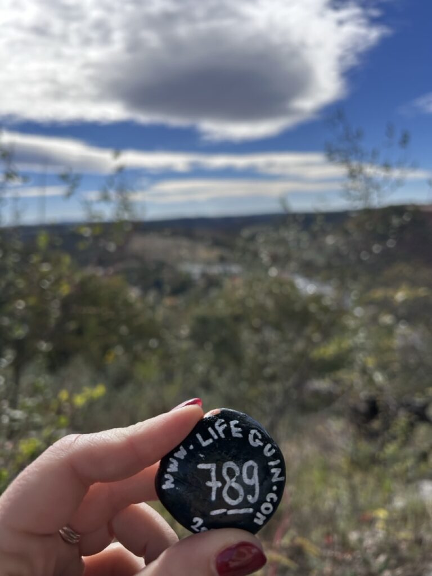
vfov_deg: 67.3
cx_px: 216
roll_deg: +3.2
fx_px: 433
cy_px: 288
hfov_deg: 53.1
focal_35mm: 26
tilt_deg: -9.5
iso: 50
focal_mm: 5.7
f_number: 1.5
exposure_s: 1/5882
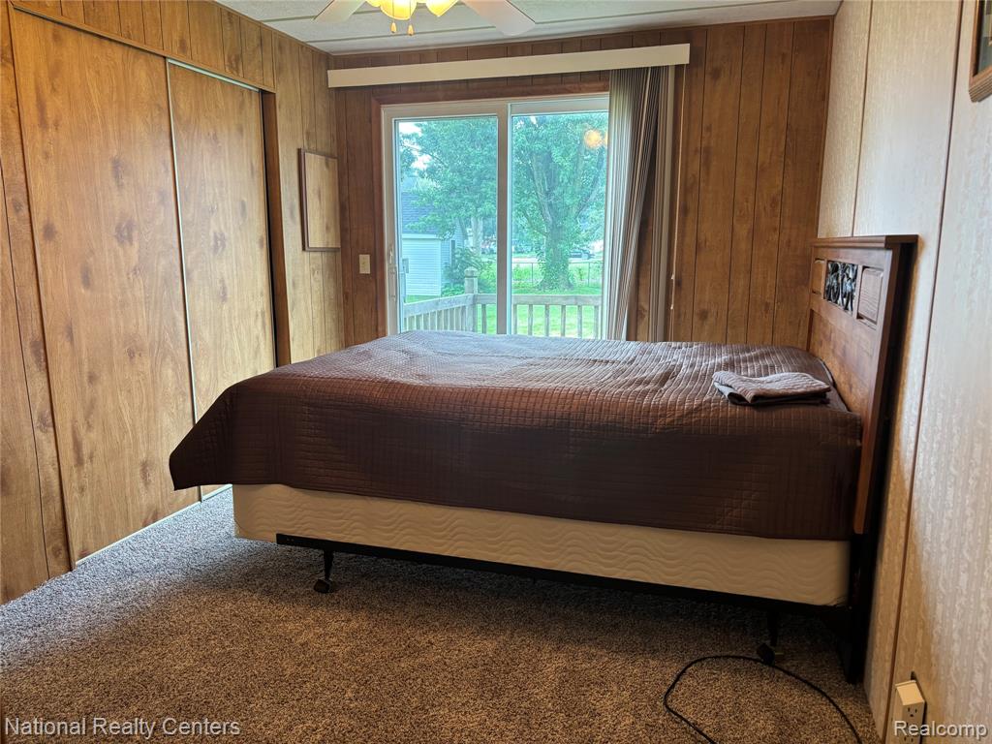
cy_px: 372
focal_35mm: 26
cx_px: 496
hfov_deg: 67.3
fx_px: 745
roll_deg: +0.1
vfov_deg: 53.1
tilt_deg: -10.4
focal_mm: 5.96
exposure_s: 1/60
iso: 125
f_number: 1.6
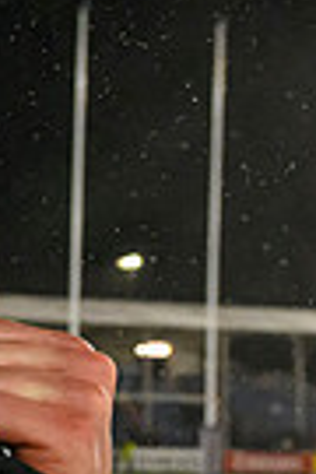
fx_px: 1356
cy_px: 370
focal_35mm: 103
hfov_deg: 10.3
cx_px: -572
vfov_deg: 19.6
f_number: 4.5
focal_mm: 24
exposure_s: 1/1250
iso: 5000
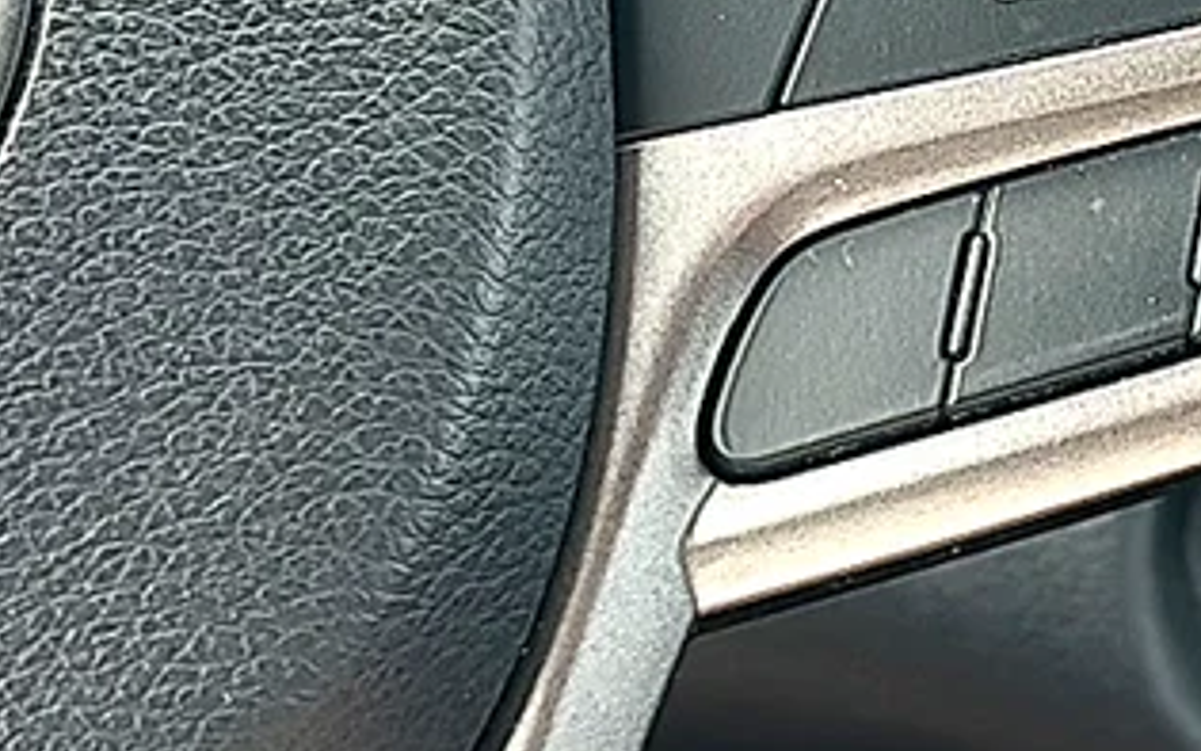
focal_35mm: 106
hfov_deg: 19.2
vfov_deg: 12.2
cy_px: -59
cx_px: 1148
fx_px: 3470
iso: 50
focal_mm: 6.86
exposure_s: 1/118
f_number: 1.78
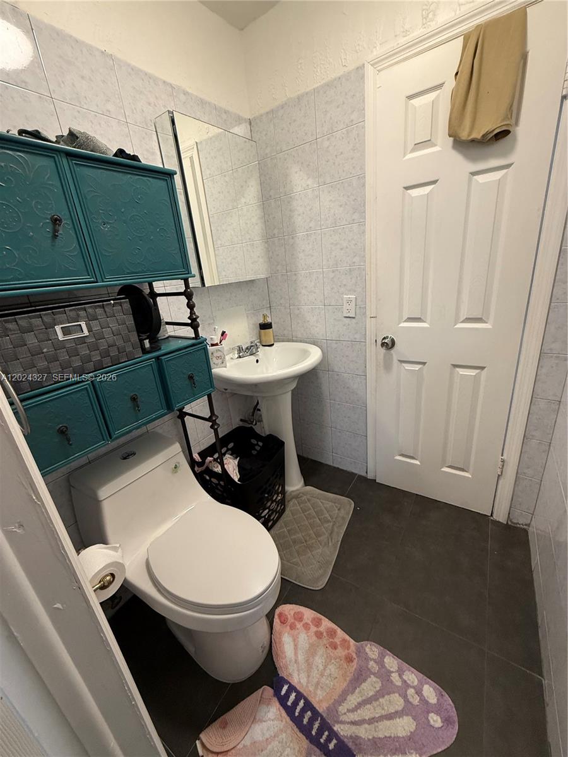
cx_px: 284
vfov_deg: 102.1
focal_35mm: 14
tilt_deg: -19.0
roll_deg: +5.6
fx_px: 306
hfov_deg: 85.7
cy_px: 378
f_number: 2.2
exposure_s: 1/120
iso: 250
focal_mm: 2.22
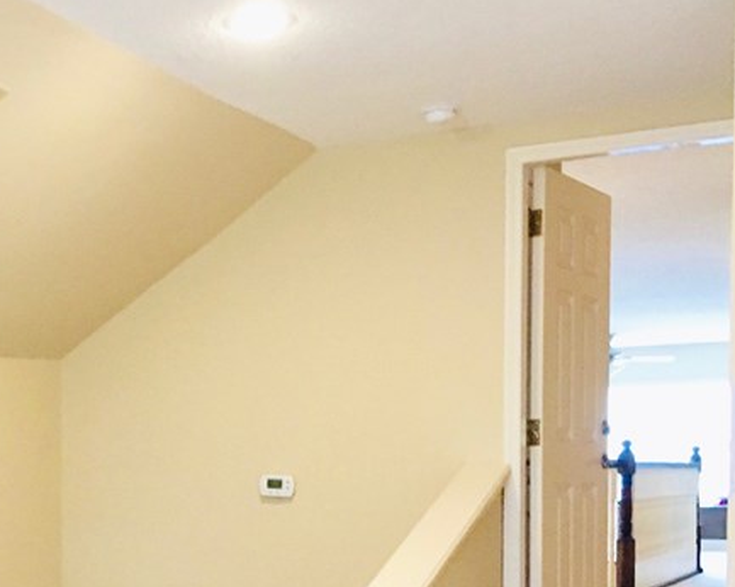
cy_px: 536
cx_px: 54
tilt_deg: -1.8
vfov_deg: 22.2
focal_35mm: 67
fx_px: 1457
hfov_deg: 27.2
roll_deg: +0.2
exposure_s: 1/30
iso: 160
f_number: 2.2
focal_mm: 4.15
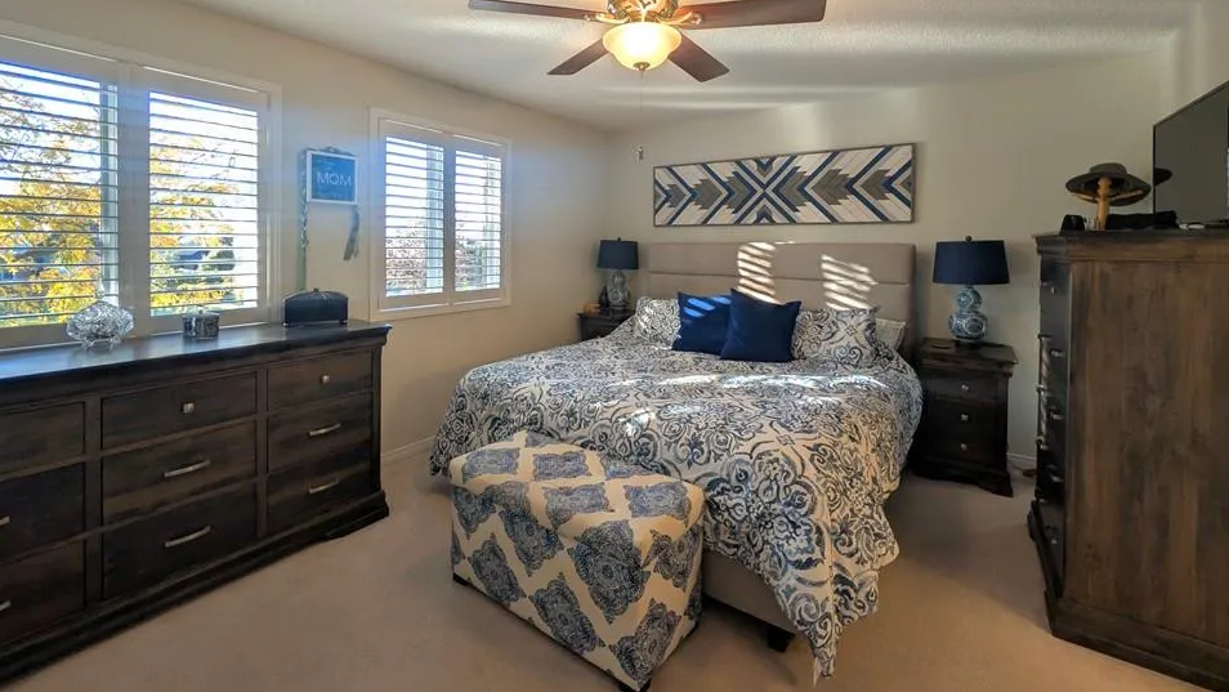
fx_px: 456
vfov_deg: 73.0
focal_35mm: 14
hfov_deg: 106.8
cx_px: 598
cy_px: 256
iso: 50
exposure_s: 1/134
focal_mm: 2.02
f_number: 1.7
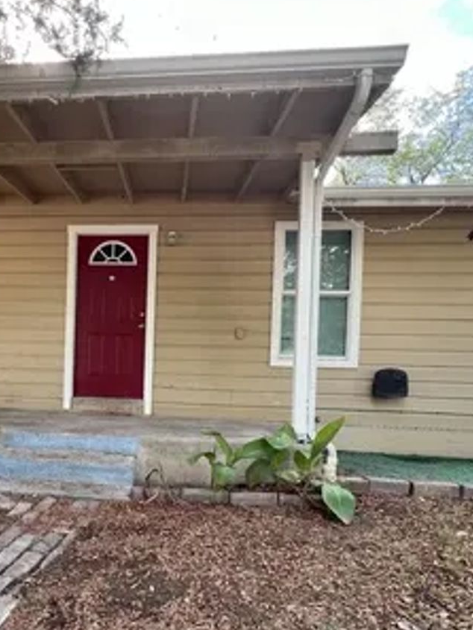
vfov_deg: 77.7
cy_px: 390
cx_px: 124
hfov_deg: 60.3
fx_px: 383
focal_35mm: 21
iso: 40
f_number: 1.8
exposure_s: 1/99
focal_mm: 1.57
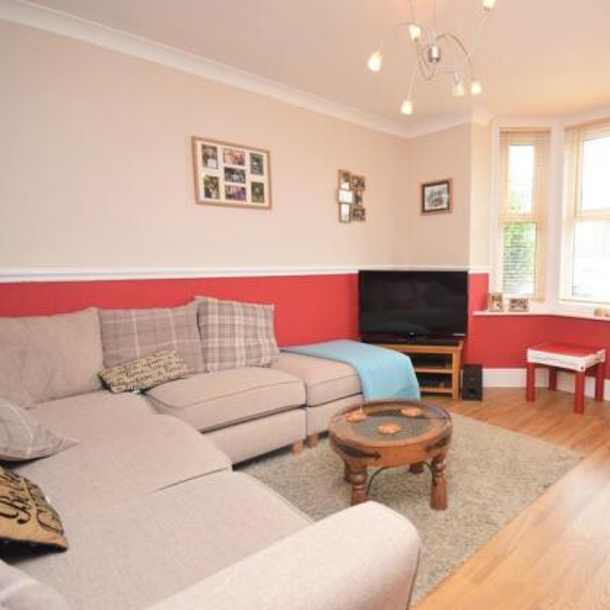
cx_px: 428
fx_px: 399
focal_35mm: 20
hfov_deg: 71.5
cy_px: 301
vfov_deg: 74.8
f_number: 5
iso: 800
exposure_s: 1/100
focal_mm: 10
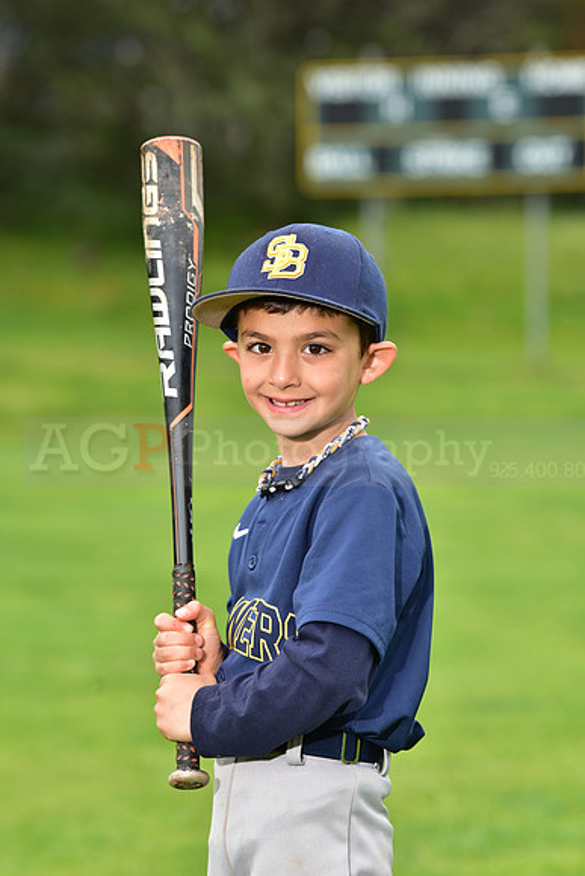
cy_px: 438
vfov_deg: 11.1
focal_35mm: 185
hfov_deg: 7.4
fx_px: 4506
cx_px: 292
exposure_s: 1/250
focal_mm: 185
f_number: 6.3
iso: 400
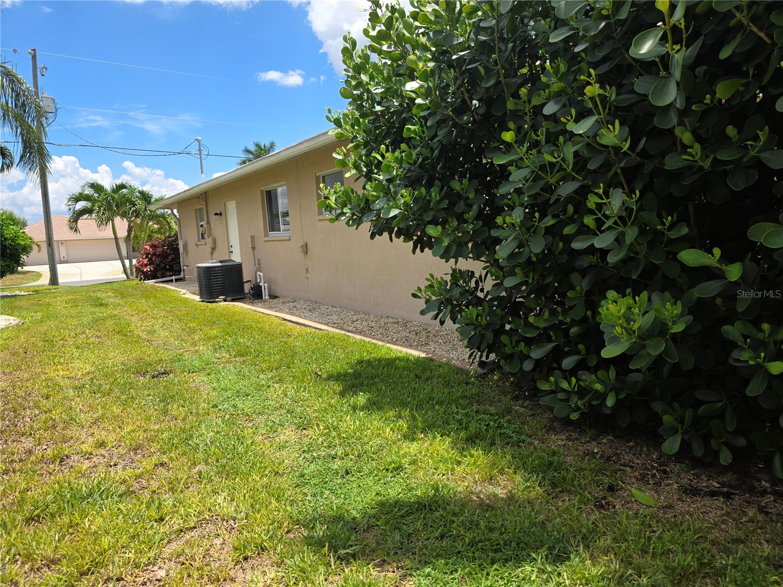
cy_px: 294
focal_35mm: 23
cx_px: 392
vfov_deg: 58.9
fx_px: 520
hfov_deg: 73.9
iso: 80
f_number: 1.7
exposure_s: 1/3282
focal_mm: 6.3
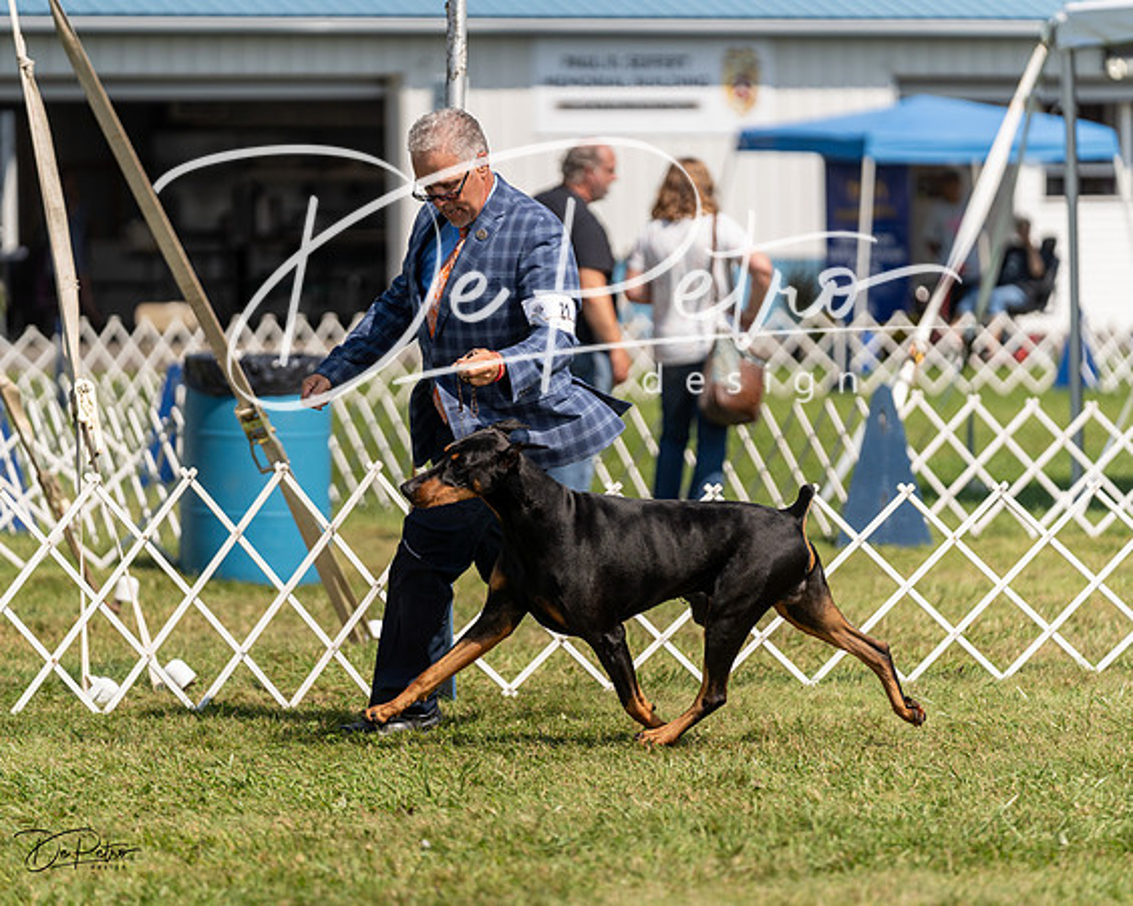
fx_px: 6116
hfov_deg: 10.6
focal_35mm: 182
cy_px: 453
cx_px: 566
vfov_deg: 8.5
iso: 200
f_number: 2.8
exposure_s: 1/3200
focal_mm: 162
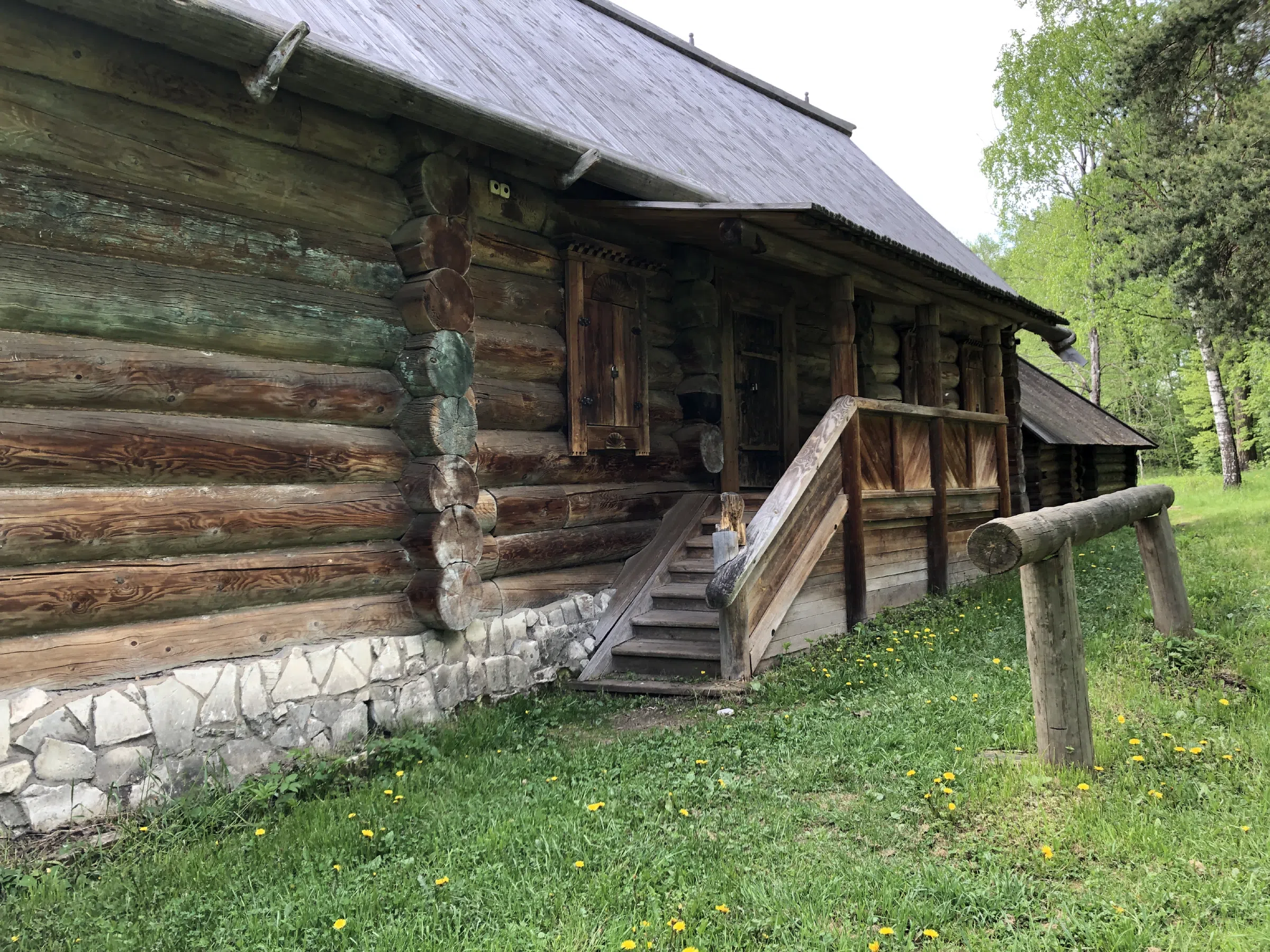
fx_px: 1027
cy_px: 476
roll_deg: +3.0
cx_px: 635
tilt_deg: +2.8
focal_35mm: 28
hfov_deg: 63.4
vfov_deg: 49.7
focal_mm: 4
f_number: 1.8
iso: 20
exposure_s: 1/125
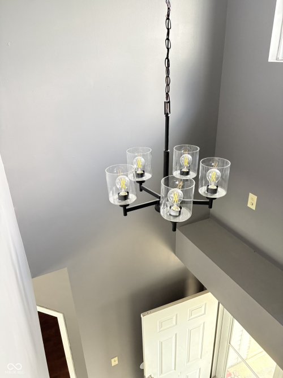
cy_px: 189
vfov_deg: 67.3
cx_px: 142
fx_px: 284
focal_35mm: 26
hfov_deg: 53.0
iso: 400
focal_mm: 5.96
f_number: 1.6
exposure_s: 1/60
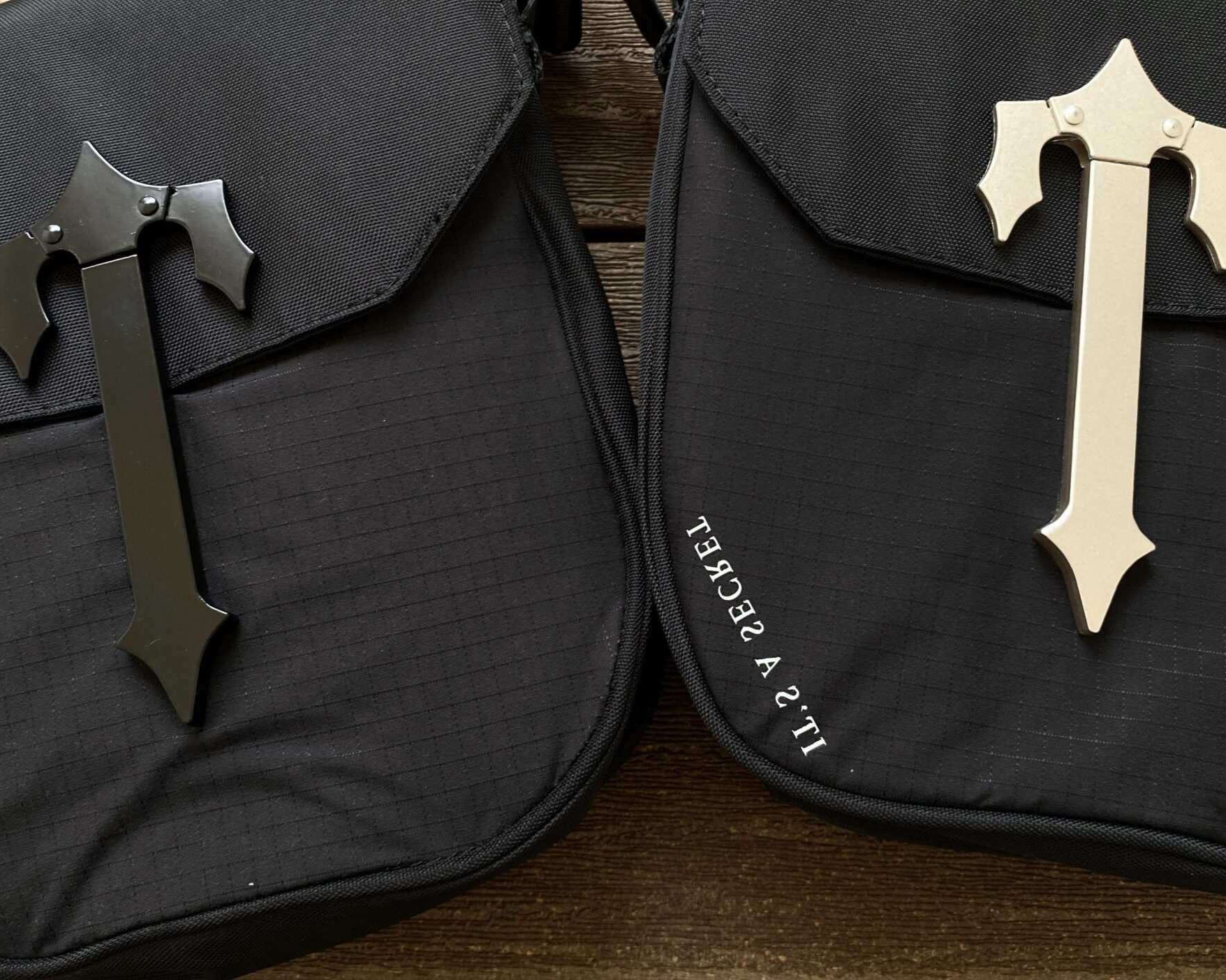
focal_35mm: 37
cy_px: 422
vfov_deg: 40.1
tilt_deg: -75.3
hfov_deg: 49.1
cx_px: 613
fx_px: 1343
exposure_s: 1/120
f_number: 1.8
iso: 125
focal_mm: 4.25
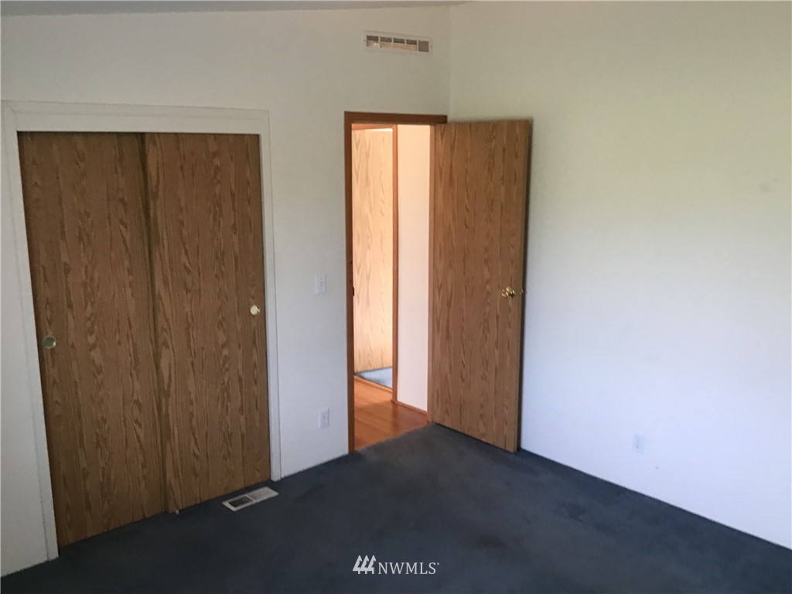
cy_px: 297
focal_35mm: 31
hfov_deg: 58.4
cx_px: 396
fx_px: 709
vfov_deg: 45.4
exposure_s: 1/30
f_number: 2.4
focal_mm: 3.3
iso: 80
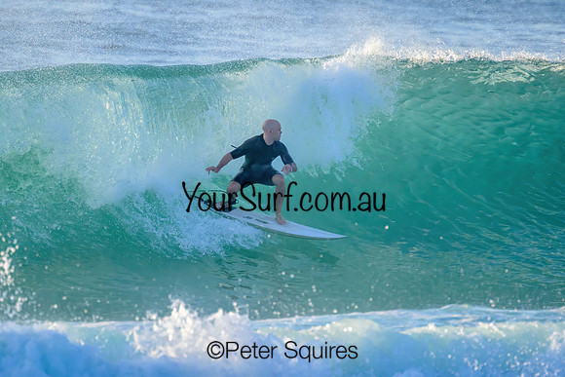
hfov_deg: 2.2
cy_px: 165
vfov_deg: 1.5
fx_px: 14620
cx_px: 275
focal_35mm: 931
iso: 2000
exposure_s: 1/1600
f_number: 11
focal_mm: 800
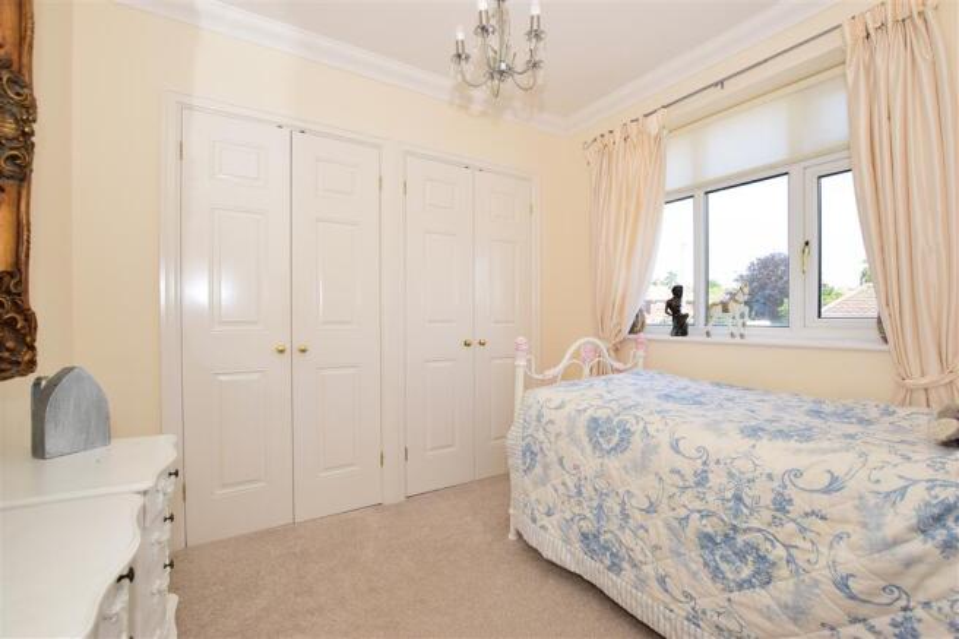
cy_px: 320
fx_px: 399
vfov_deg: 77.3
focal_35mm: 15
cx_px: 480
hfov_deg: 100.4
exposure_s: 1/200
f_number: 8
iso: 400
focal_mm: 10
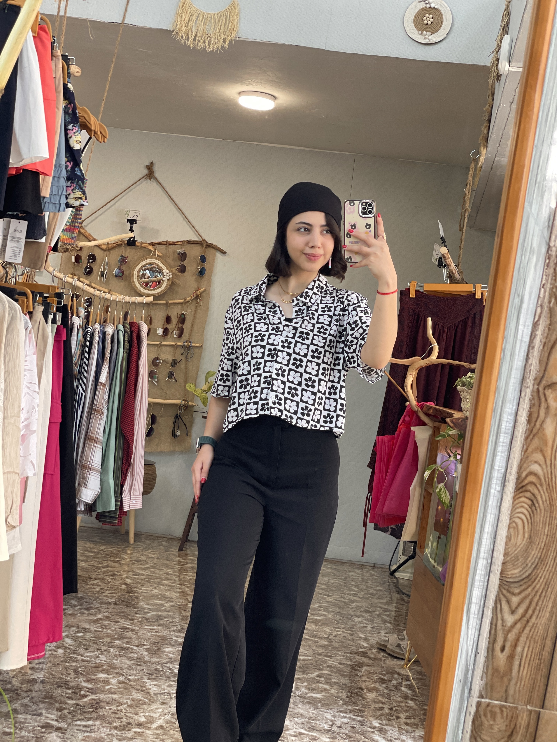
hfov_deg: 28.0
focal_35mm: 52
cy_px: 371
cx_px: 278
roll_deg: -6.2
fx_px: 1116
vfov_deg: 36.8
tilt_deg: -16.6
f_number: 2
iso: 80
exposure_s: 1/122
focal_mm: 6
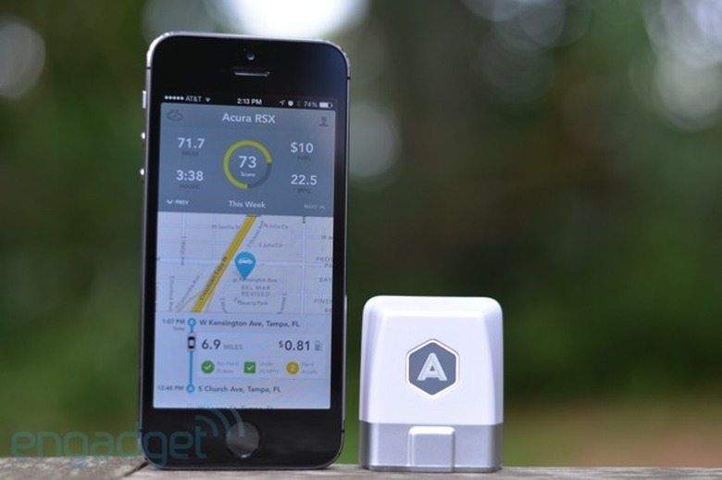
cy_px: 240
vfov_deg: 26.9
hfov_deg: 39.6
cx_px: 361
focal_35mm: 50
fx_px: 1002
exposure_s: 1/640
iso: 250
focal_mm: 50
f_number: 2.5
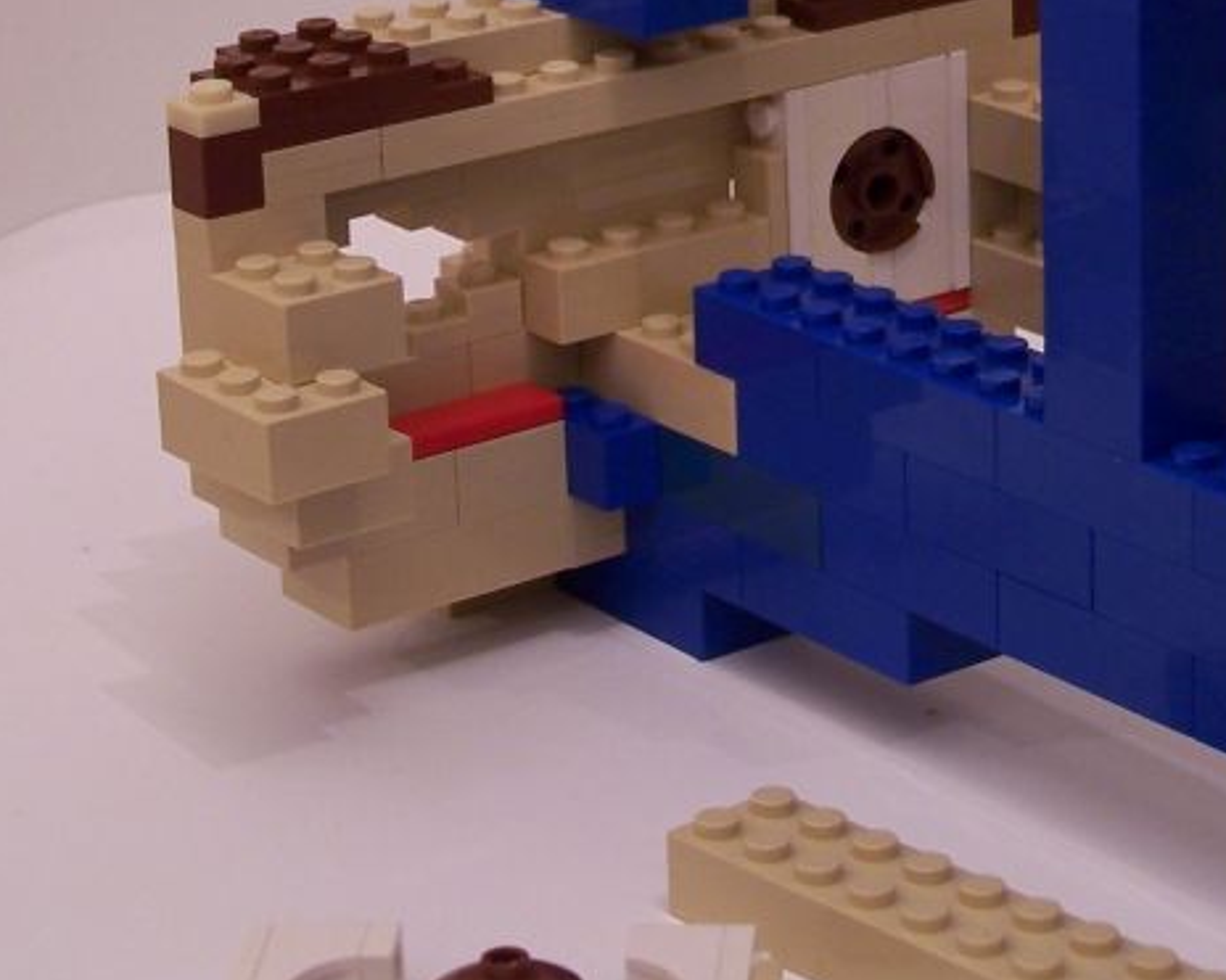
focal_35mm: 127
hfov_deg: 15.1
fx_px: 4607
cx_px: 875
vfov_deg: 12.0
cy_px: -66
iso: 80
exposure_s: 1/3
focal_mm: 9.8
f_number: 3.1
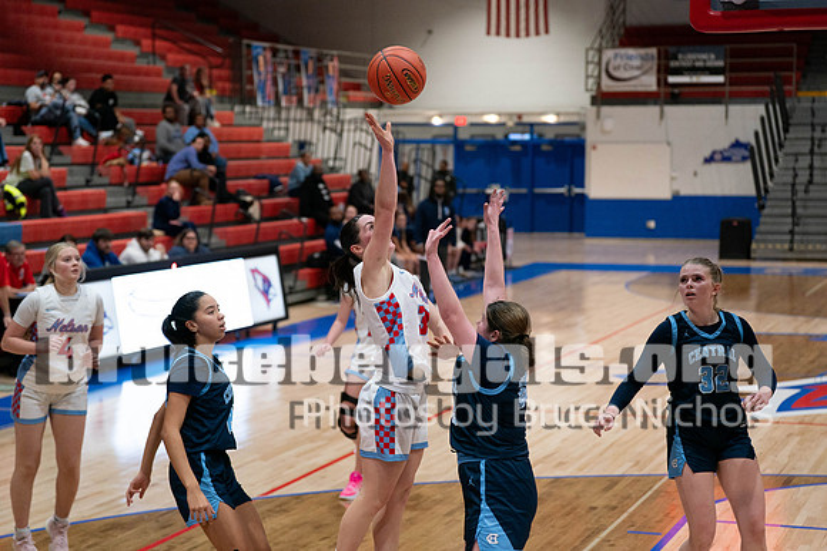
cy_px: 276
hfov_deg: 26.3
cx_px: 414
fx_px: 1769
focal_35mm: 77
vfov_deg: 17.7
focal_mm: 77
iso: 2500
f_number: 2.8
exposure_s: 1/1000
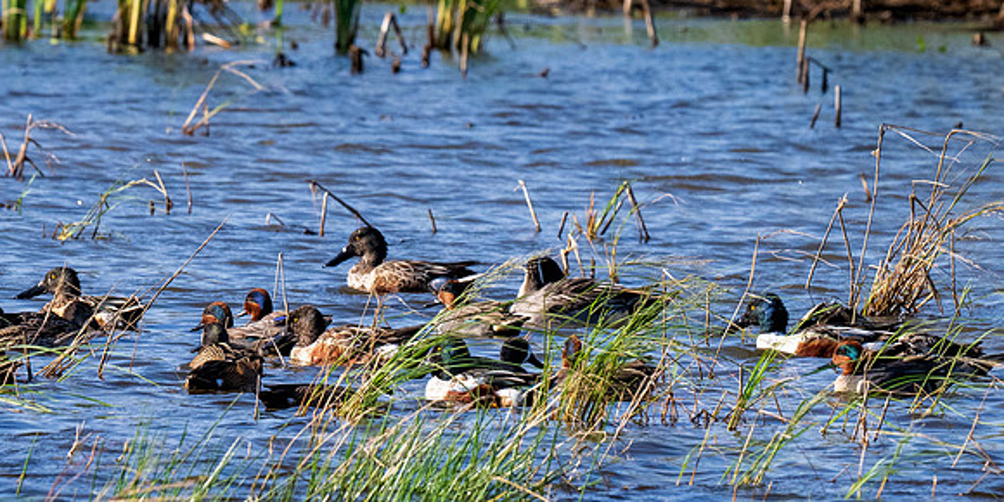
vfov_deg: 1.0
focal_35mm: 1108
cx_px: 574
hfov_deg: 2.0
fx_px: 28751
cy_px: 364
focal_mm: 460
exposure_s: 1/1600
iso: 1100
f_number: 10
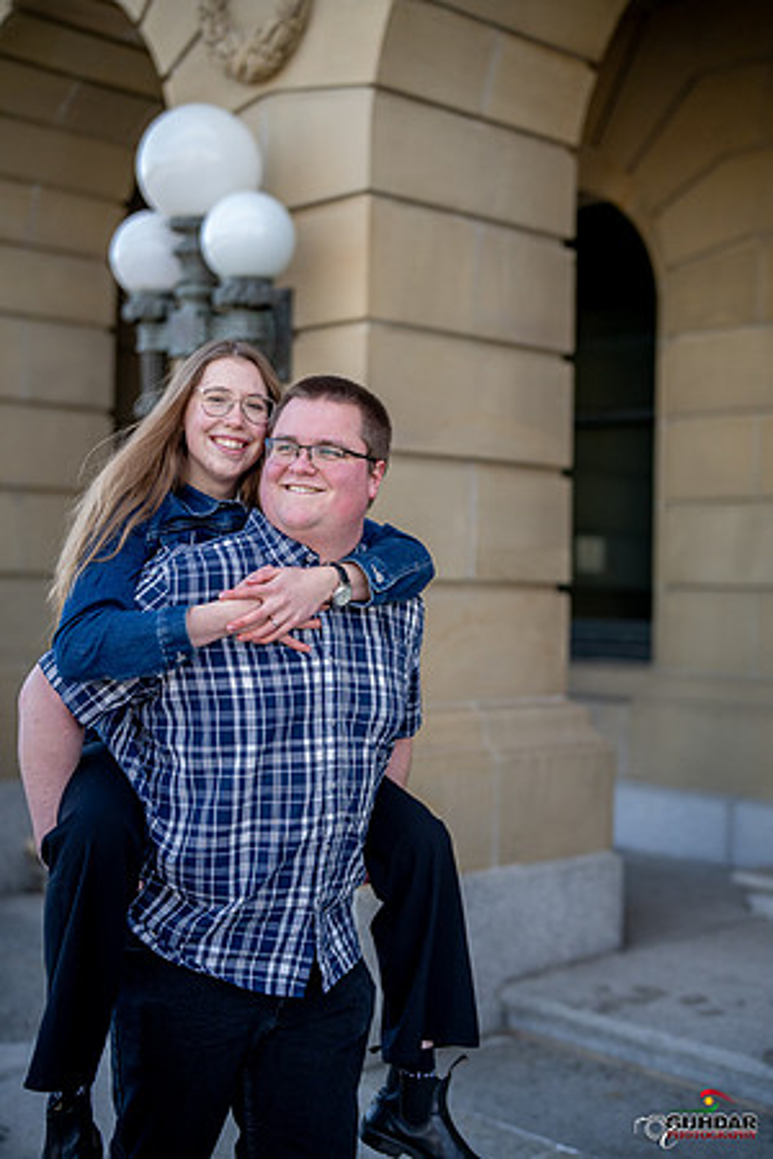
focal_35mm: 50
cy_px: 580
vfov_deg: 39.6
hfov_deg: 27.0
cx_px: 386
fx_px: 1610
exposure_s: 1/6400
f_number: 1.8
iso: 1600
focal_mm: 50
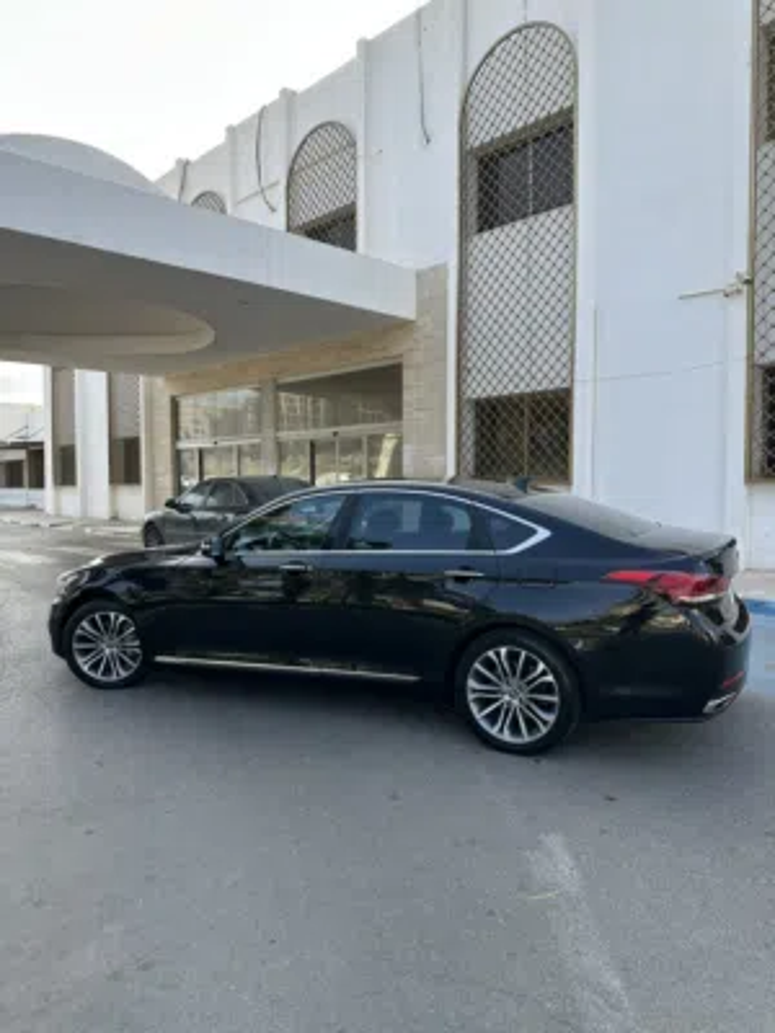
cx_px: 388
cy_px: 516
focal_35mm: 24
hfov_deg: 56.8
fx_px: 716
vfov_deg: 71.6
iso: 80
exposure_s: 1/1183
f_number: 1.78
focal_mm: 6.86
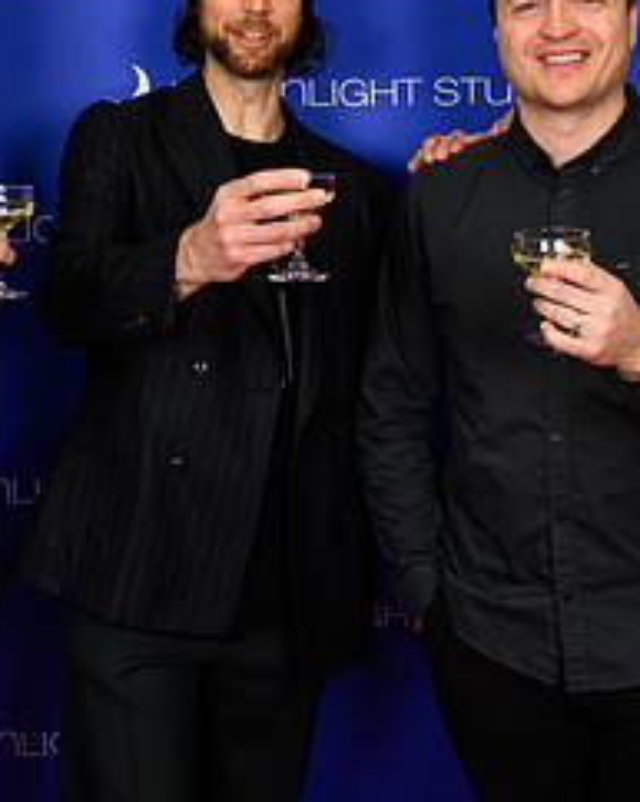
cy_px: 285
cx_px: 358
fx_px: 1921
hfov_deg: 18.9
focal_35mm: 81
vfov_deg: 23.5
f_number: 5
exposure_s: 1/320
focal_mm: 36
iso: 1000
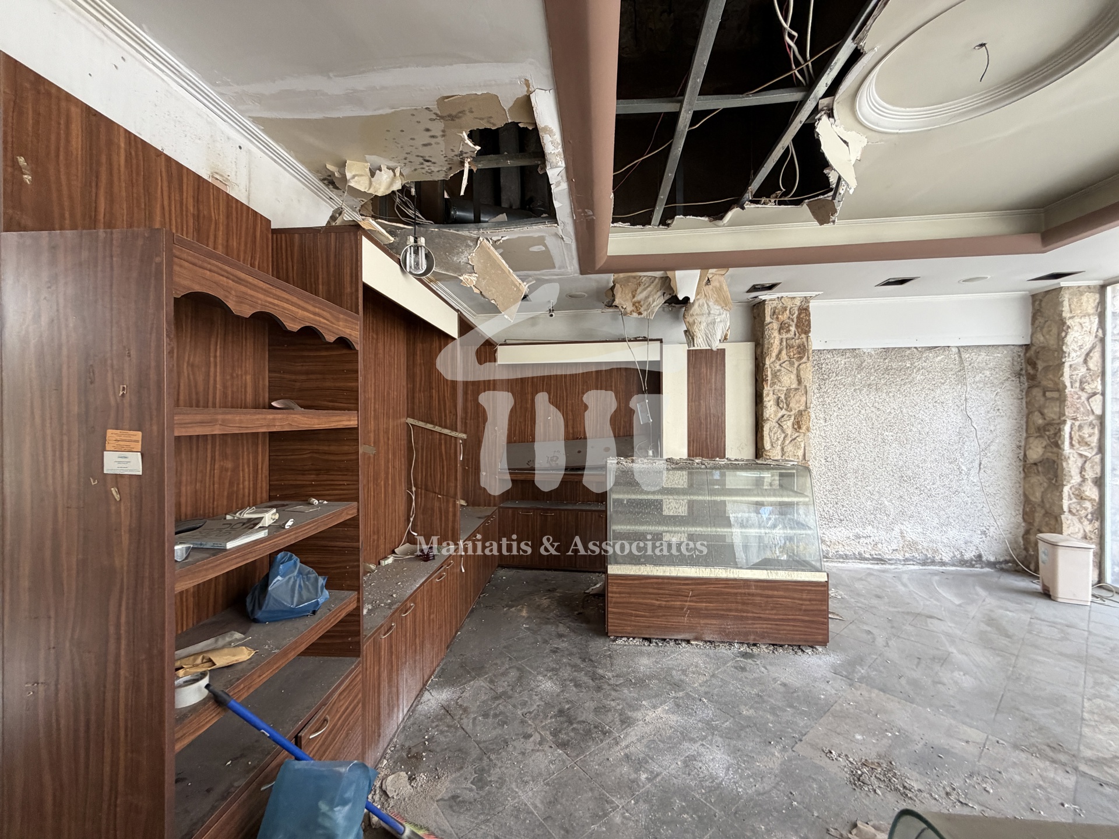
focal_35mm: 14
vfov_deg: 85.7
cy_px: 420
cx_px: 560
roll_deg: +0.4
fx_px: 453
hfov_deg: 102.1
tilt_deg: +1.0
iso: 250
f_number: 2.2
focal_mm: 2.22
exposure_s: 1/121
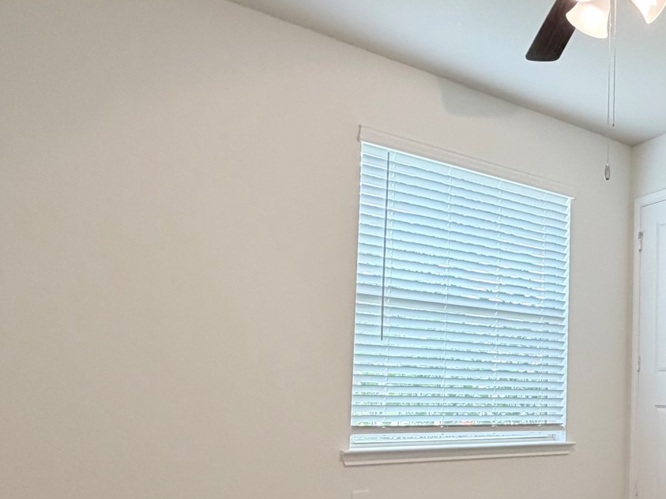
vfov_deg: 40.9
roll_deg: -2.0
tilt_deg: +3.1
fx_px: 654
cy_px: 359
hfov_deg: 47.4
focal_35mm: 34
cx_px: 623
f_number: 2.2
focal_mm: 2.22
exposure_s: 1/120
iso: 250
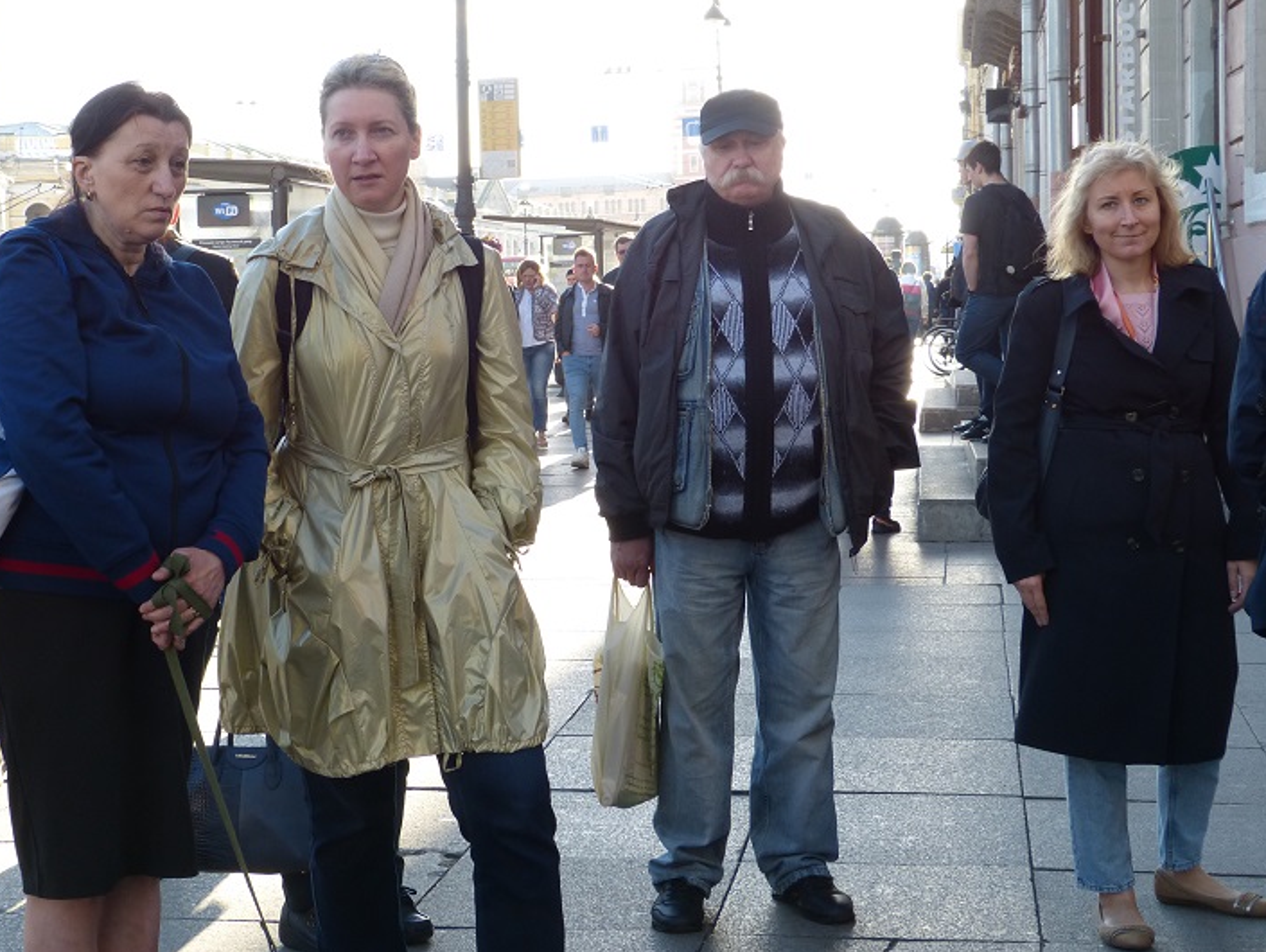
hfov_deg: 40.4
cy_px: 472
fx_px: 1720
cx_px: 623
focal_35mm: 47
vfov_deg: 30.9
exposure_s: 1/125
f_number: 4
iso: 100
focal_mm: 8.3
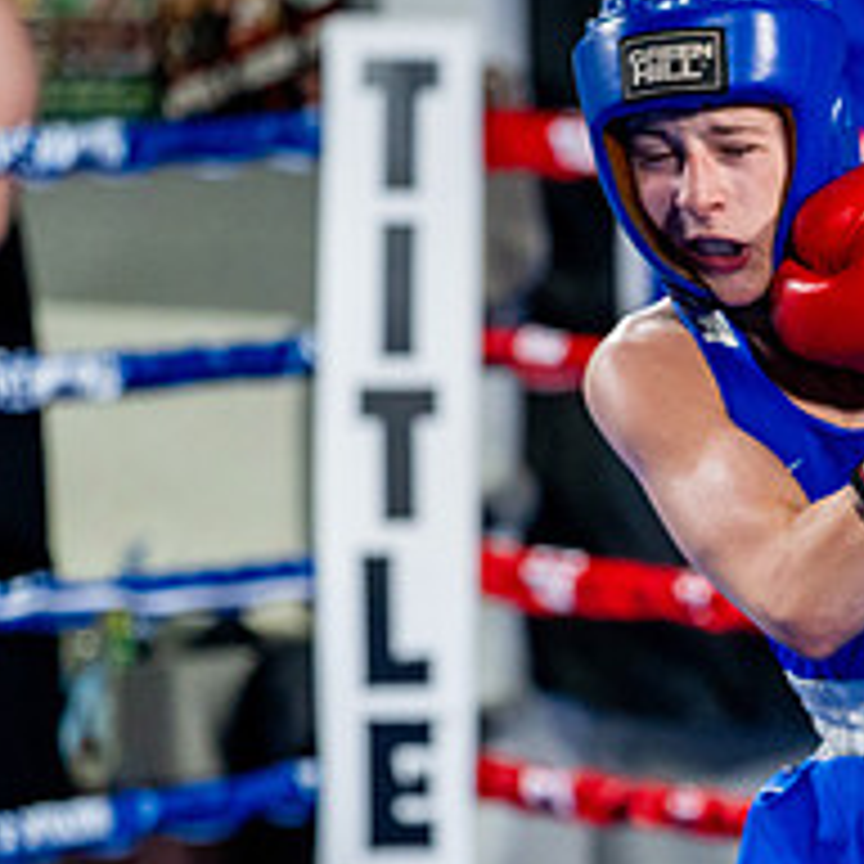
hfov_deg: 8.9
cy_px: 673
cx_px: 1138
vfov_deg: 9.0
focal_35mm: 193
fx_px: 5450
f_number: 2
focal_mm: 75
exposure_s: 1/1000
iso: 4000
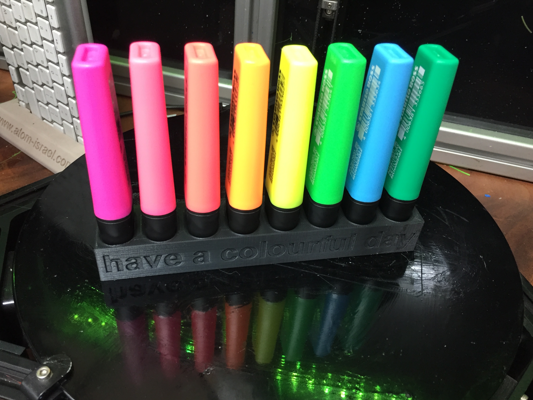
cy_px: 206
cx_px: 259
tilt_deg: -38.4
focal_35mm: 30
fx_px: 462
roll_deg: -5.9
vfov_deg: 46.8
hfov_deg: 60.0
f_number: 2.2
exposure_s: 1/33
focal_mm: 4.15
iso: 160
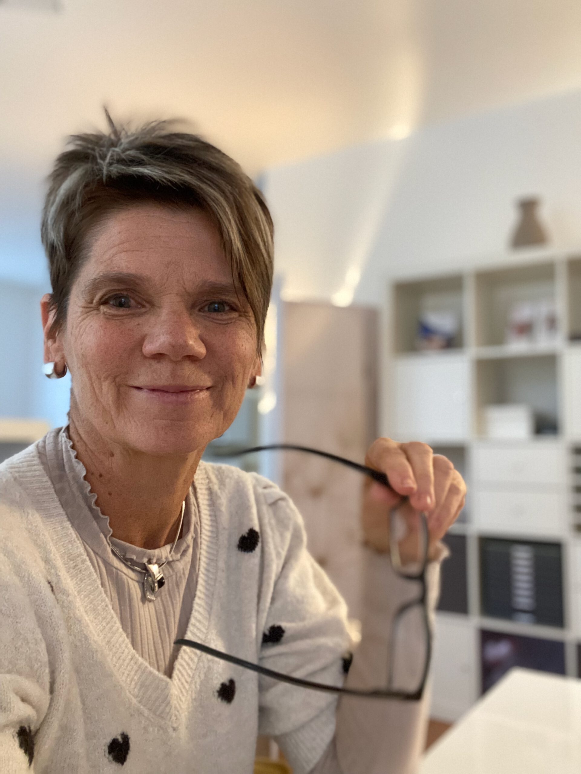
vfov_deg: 60.0
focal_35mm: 30
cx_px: 290
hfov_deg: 46.8
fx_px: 671
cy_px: 387
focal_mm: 2.71
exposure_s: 1/17
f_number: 2.2
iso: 640
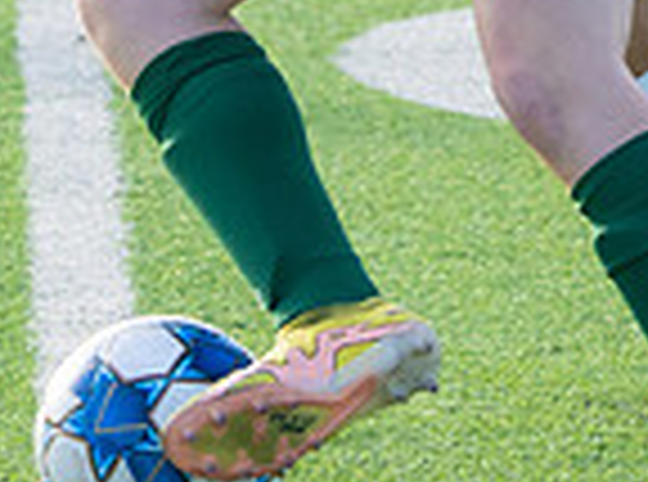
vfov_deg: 2.7
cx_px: 657
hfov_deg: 3.6
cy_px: -565
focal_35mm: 553
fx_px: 10318
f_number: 4.5
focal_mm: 100
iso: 800
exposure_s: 1/1250
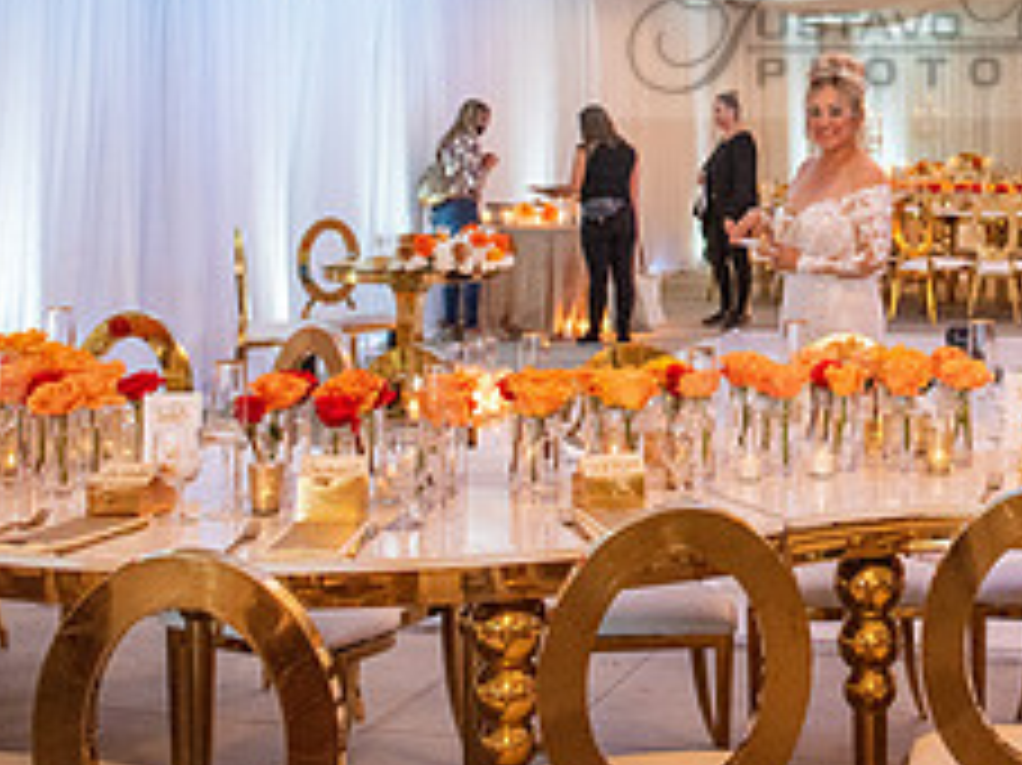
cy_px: 11
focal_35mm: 59
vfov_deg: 23.8
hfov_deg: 30.7
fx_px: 1741
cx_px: 981
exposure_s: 1/125
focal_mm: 24
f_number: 4.5
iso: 1600
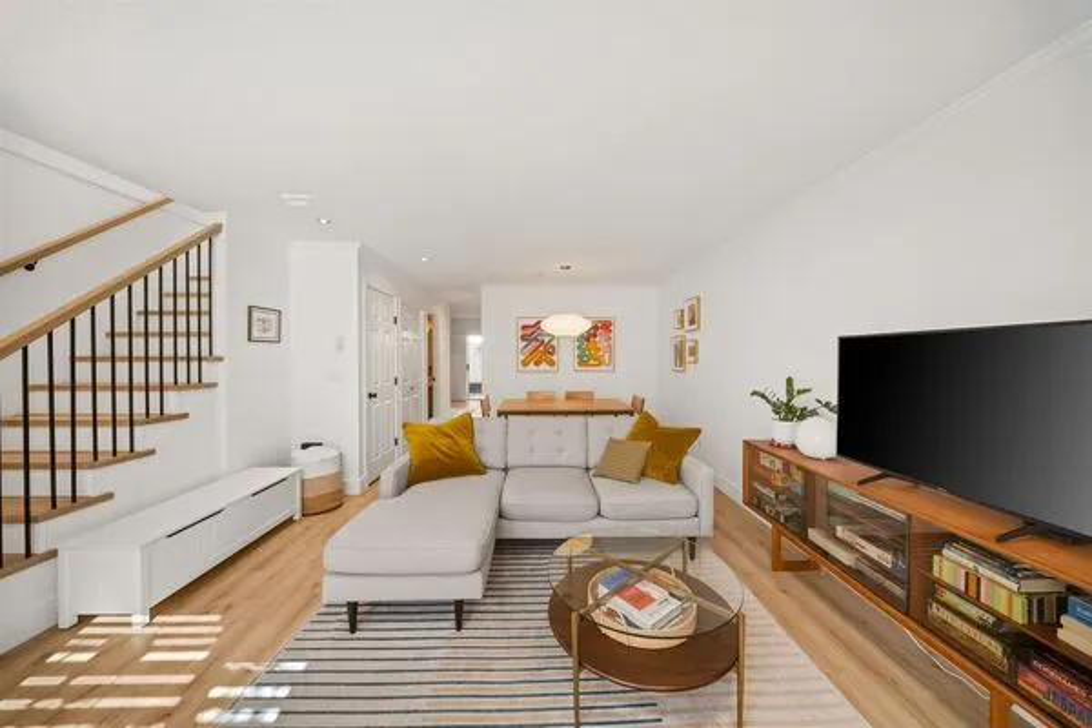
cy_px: 364
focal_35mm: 12
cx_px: 546
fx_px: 364
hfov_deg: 112.6
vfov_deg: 90.0
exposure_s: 1/20
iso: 400
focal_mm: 12
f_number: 7.1
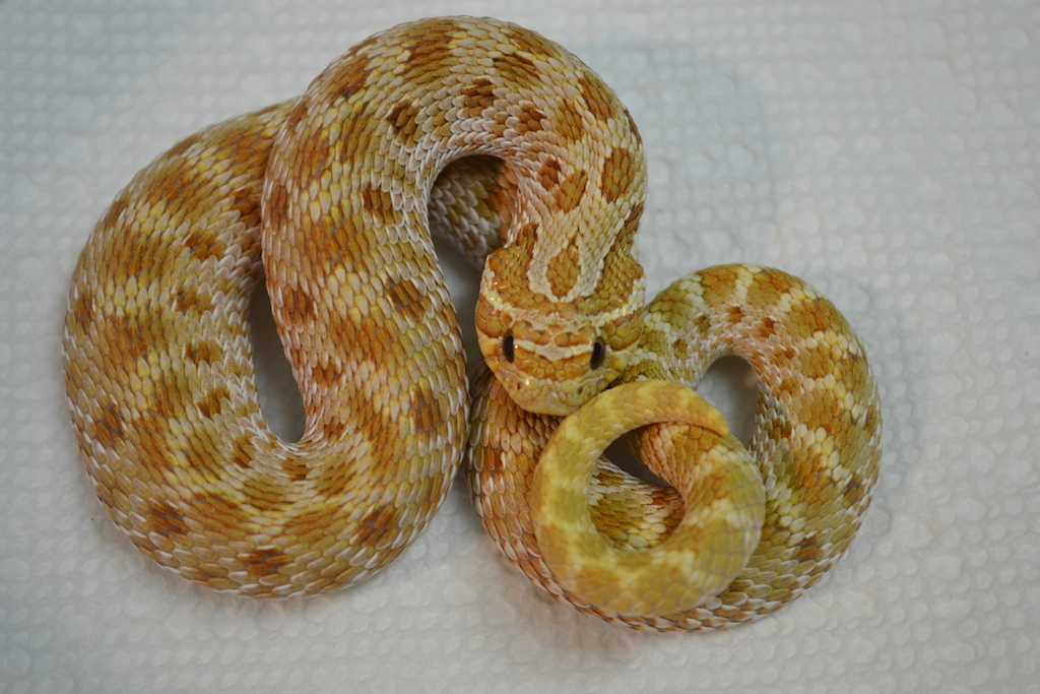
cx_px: 520
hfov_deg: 27.0
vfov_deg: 18.2
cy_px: 347
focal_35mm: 75
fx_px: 2167
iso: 400
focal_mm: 50
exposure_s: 1/25
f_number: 5.6
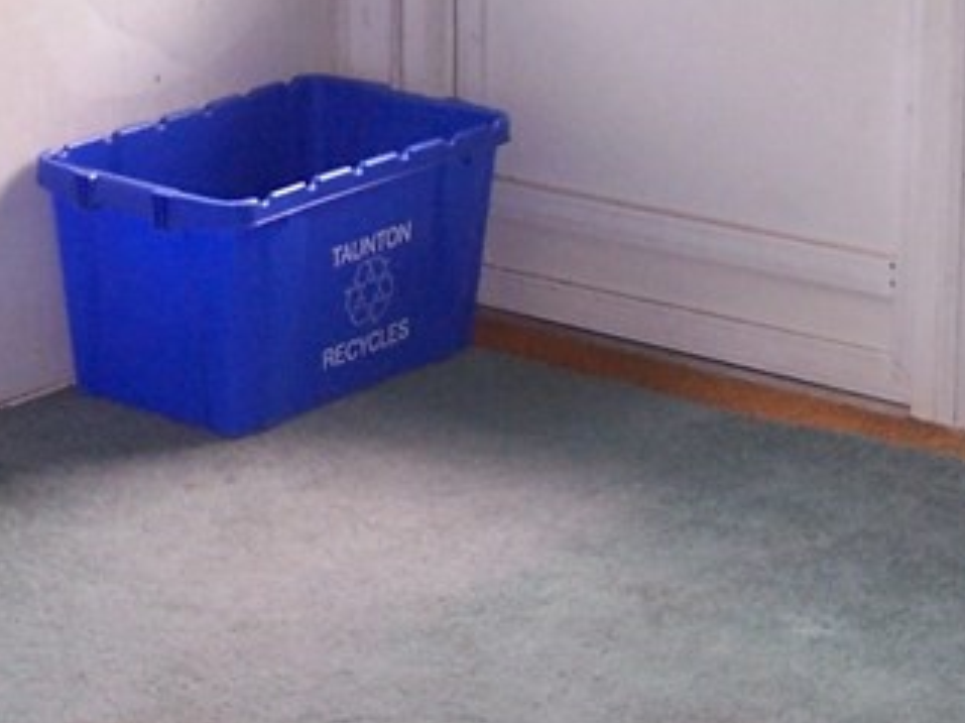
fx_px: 3400
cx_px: 88
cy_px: 169
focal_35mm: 122
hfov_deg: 15.9
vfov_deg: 12.1
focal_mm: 6.3
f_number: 2.8
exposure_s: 1/100
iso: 140
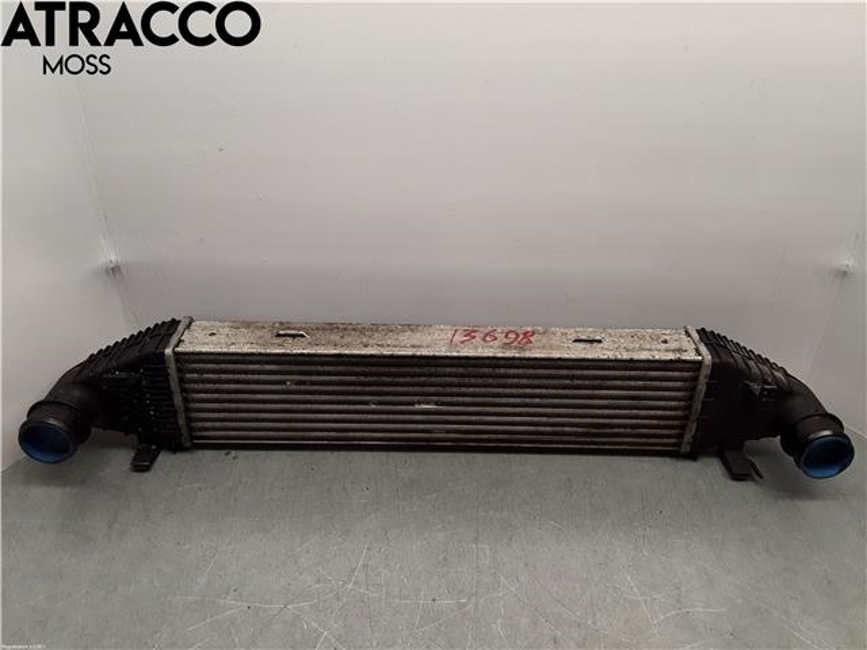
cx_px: 434
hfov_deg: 63.4
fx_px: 701
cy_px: 325
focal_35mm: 28
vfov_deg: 49.7
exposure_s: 1/100
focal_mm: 2.91
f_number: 1.9
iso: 50
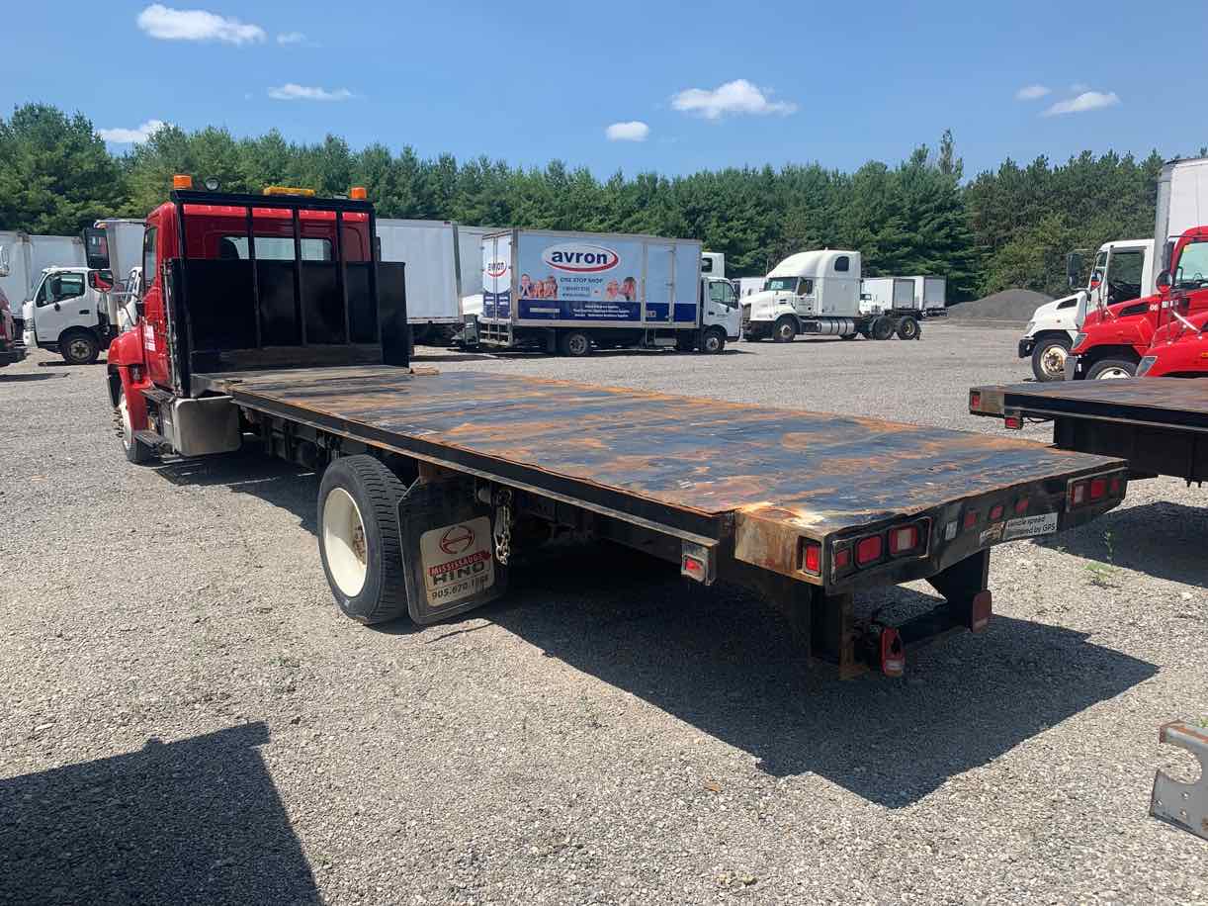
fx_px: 907
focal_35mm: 26
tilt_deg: -7.3
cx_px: 604
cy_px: 453
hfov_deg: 67.3
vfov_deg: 53.0
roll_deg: +0.4
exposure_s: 1/1748
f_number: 1.8
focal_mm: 4.25
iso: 25
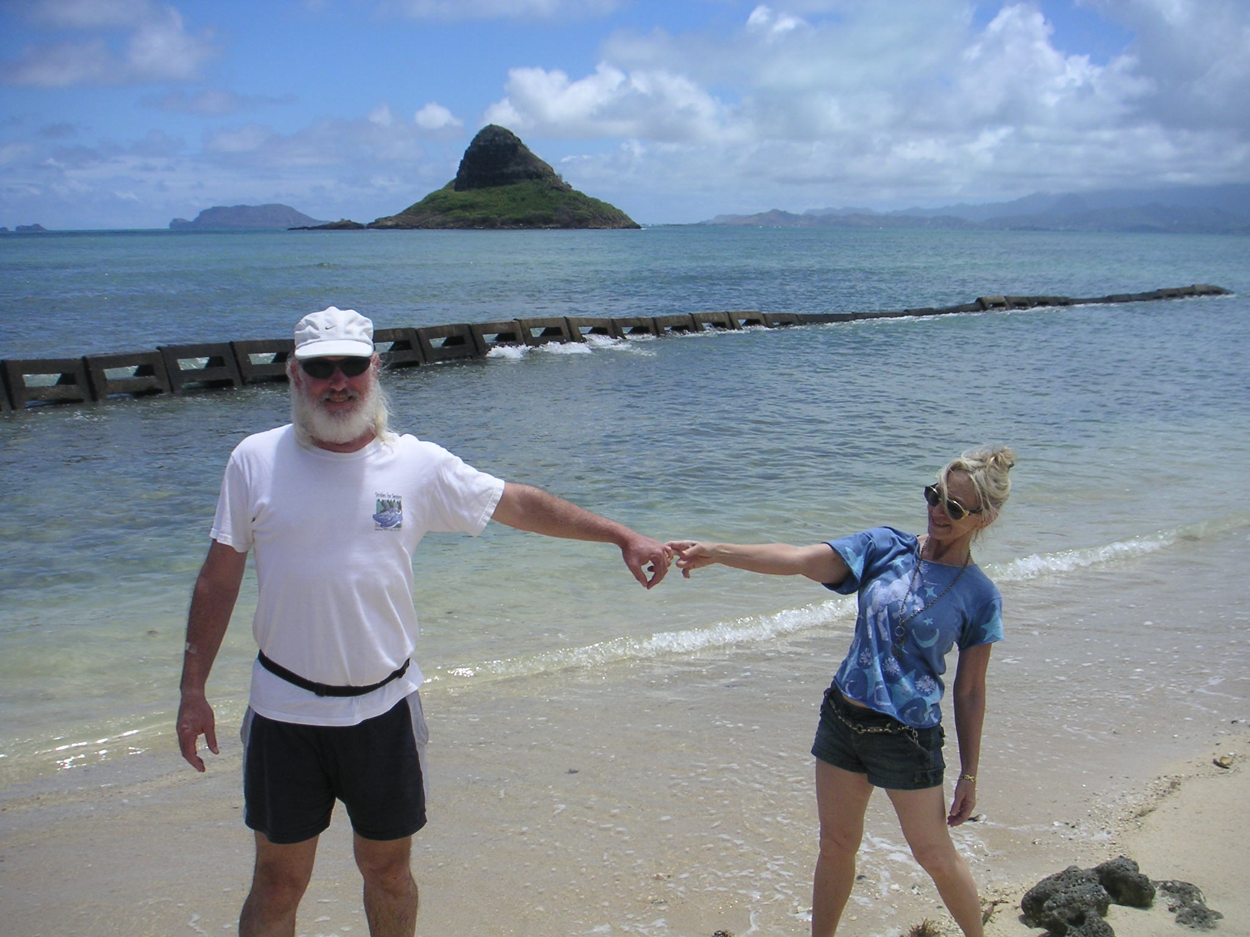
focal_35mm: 38
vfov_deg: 37.7
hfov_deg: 49.0
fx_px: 1372
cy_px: 468
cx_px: 625
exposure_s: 1/350
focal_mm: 6
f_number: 6.7
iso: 50
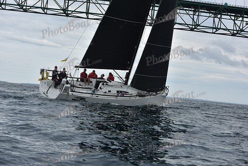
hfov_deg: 28.8
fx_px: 482
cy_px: 83
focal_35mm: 70
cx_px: 124
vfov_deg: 19.5
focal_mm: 70
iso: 250
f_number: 7.1
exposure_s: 1/800
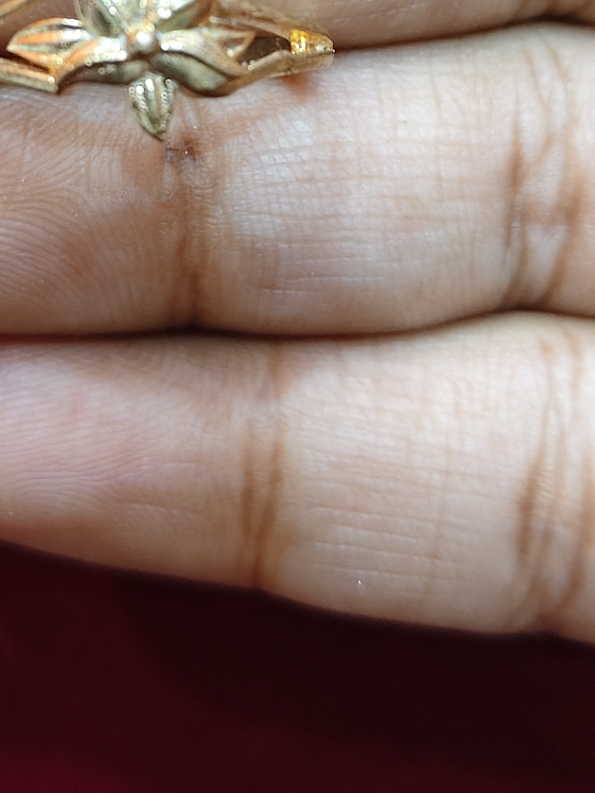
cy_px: -23
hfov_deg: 23.1
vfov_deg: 28.6
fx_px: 1443
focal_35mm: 63
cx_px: 176
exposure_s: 1/33.3
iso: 1394
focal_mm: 5.56
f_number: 1.88
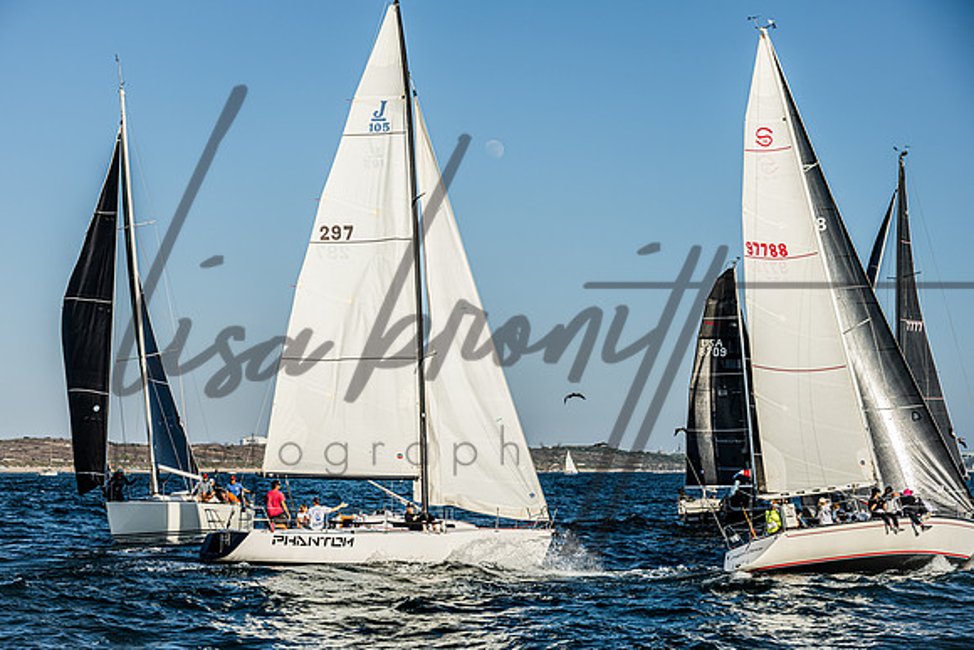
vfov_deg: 17.2
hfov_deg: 25.5
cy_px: 342
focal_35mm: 80
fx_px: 2151
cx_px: 462
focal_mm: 75
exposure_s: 1/1000
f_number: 6
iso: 100
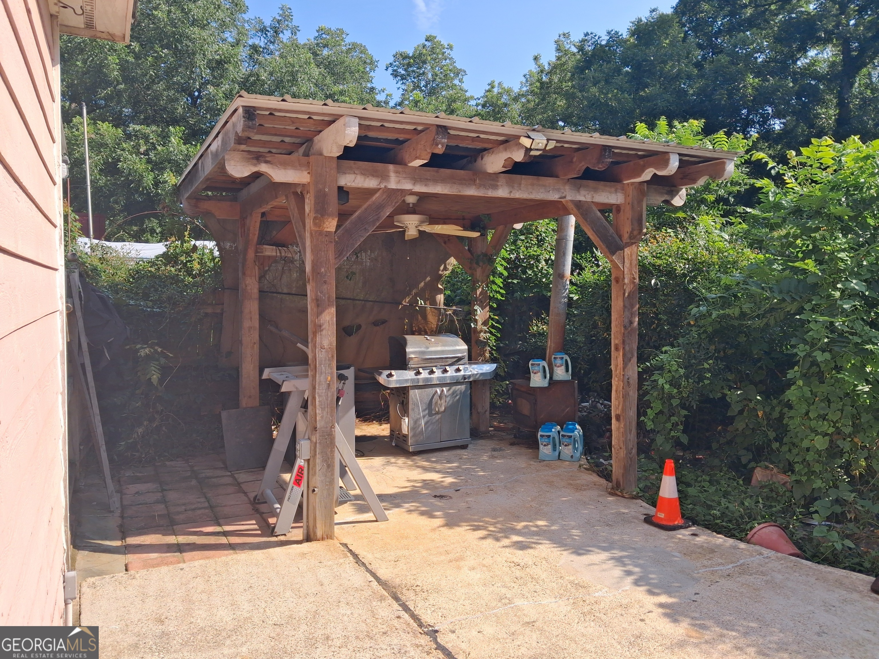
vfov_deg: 51.4
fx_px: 686
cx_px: 440
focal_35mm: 27
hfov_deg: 65.3
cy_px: 330
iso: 25
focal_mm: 4
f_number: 1.8
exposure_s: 1/441
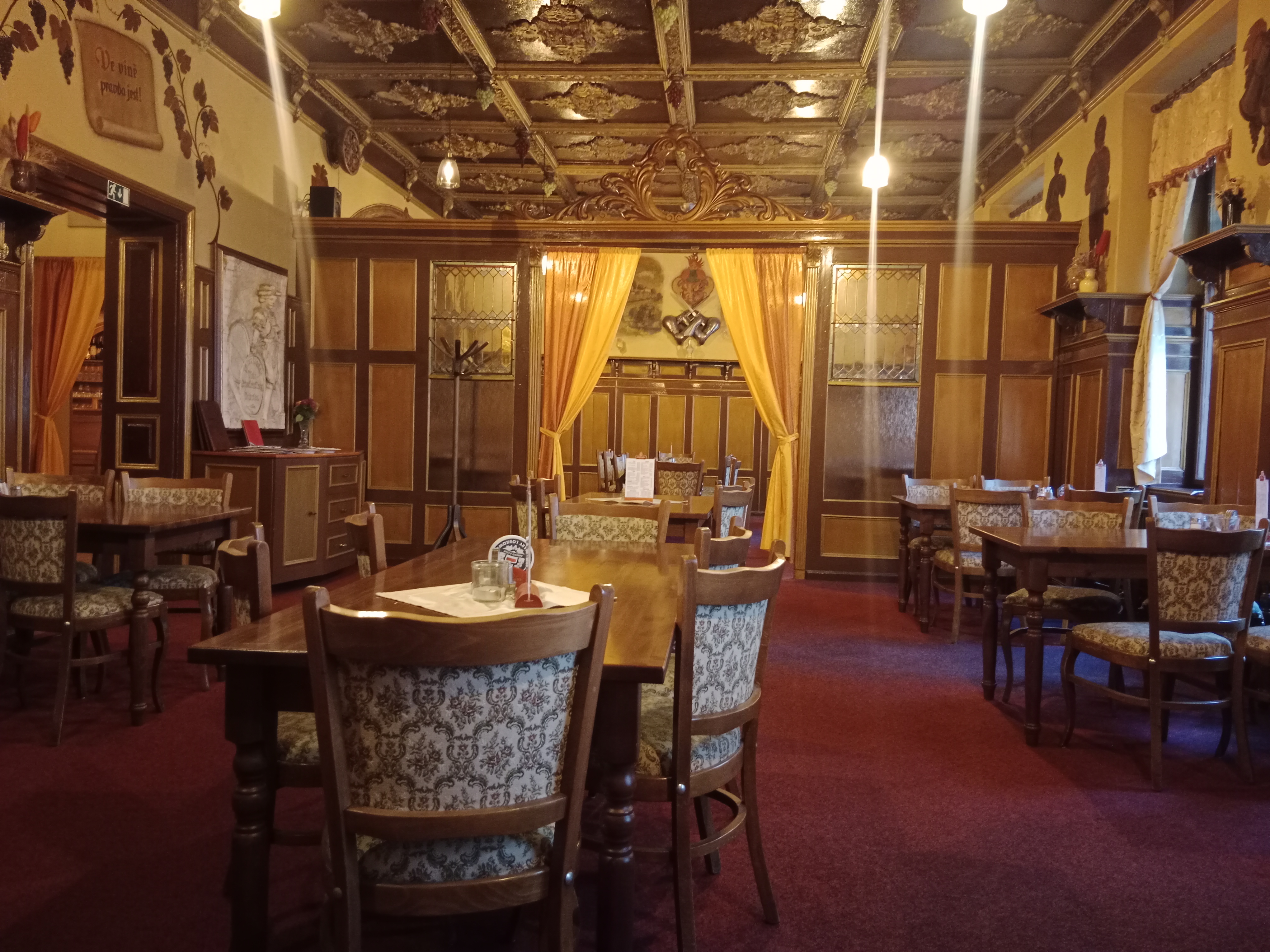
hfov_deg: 67.3
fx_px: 954
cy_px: 476
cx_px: 635
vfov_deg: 53.1
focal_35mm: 26
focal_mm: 3.96
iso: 4323
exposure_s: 1/16.7
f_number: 1.8
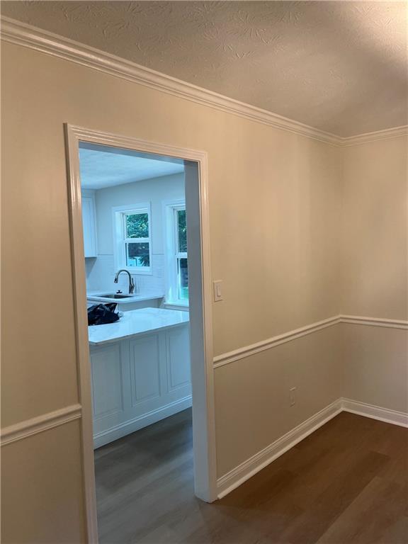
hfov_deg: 53.1
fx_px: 409
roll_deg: +2.8
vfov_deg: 67.3
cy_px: 272
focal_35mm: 26
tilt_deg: -0.8
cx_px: 204
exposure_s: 1/120
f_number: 1.6
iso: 64
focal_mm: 5.1
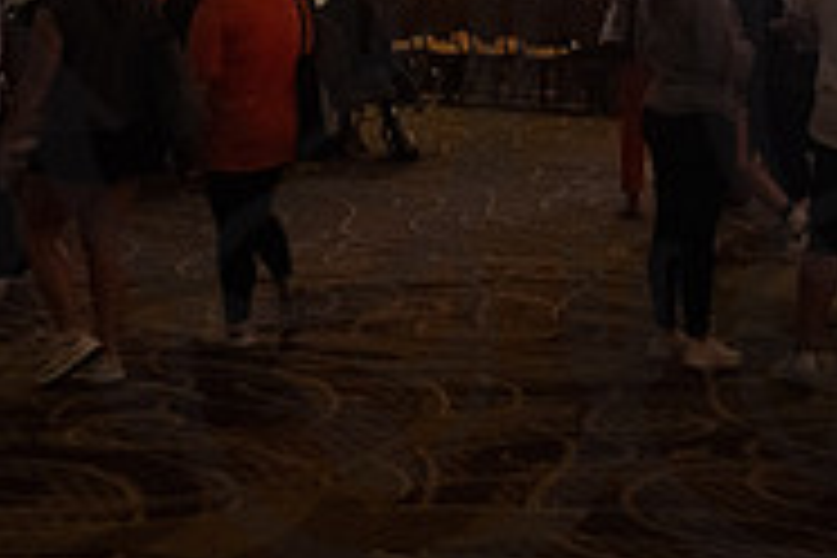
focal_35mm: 109
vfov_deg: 12.2
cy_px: -155
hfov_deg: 18.6
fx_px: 2534
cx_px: 616
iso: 8000
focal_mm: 35
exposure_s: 1/200
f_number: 2.8
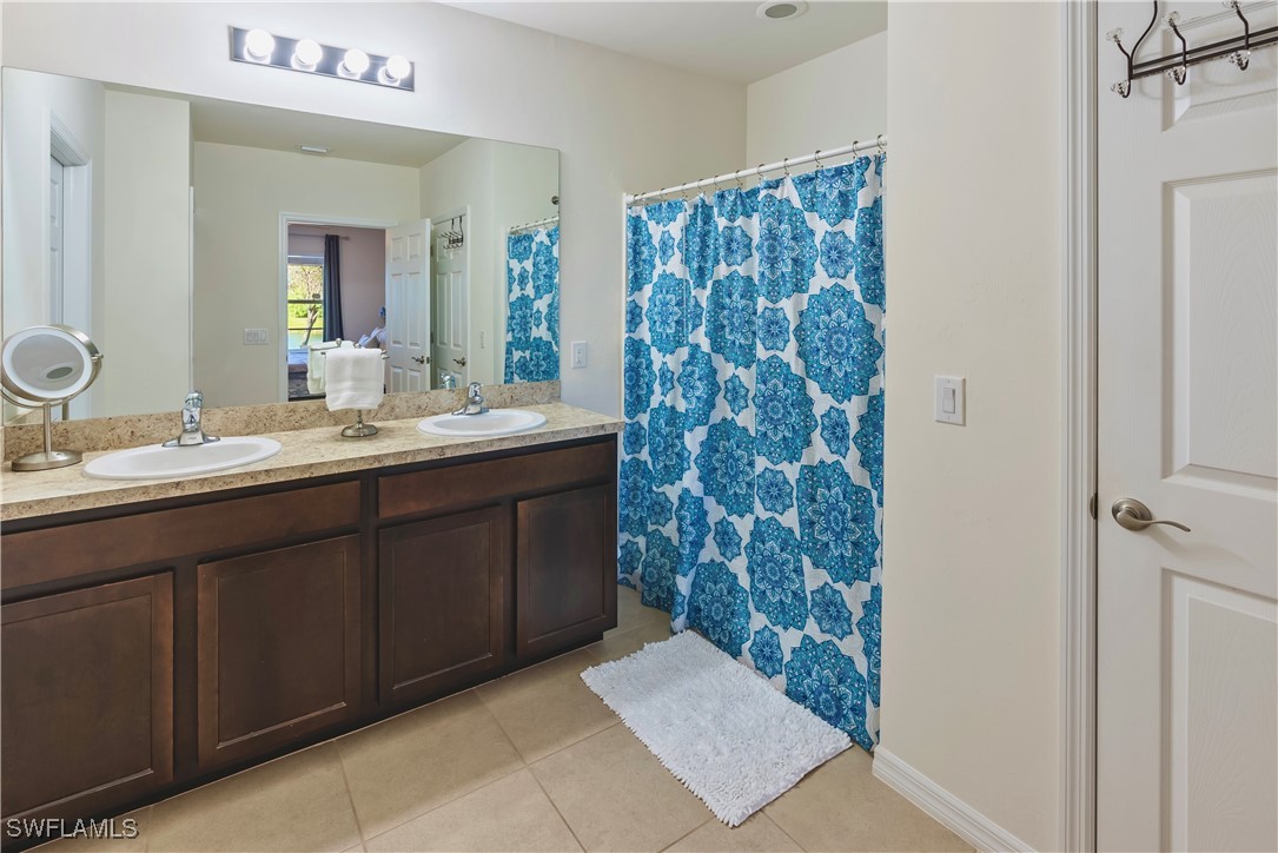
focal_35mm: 16
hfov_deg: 96.7
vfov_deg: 73.8
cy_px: 426
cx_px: 639
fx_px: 568
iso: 100
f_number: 8
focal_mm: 16
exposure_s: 2
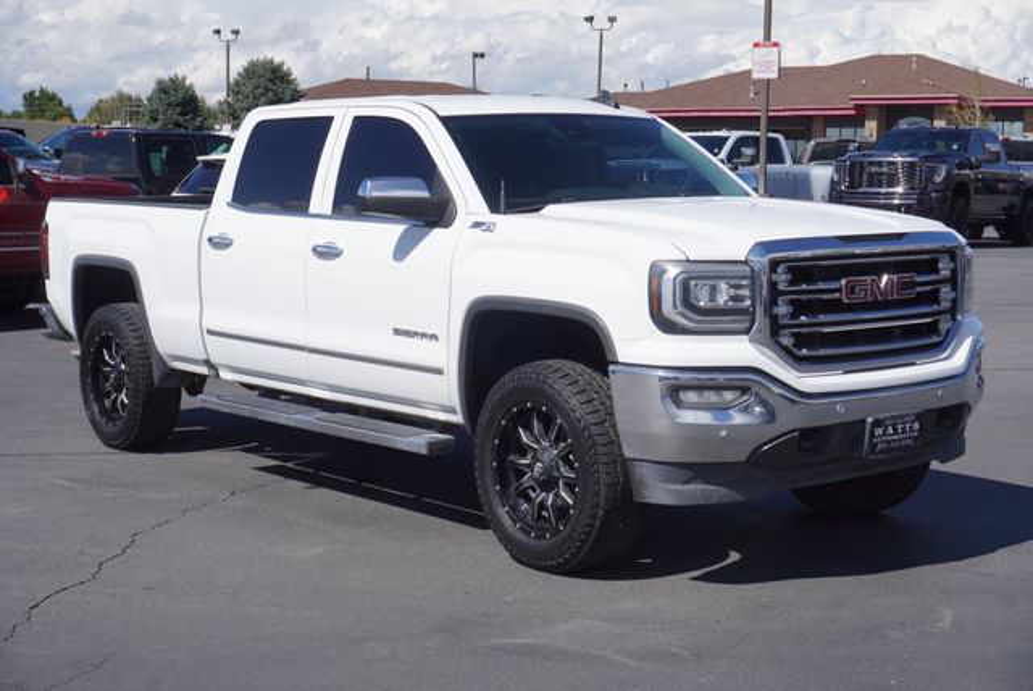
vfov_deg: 23.2
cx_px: 516
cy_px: 346
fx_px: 1680
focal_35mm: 58
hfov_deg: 34.2
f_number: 9
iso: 100
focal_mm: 39
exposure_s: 1/320
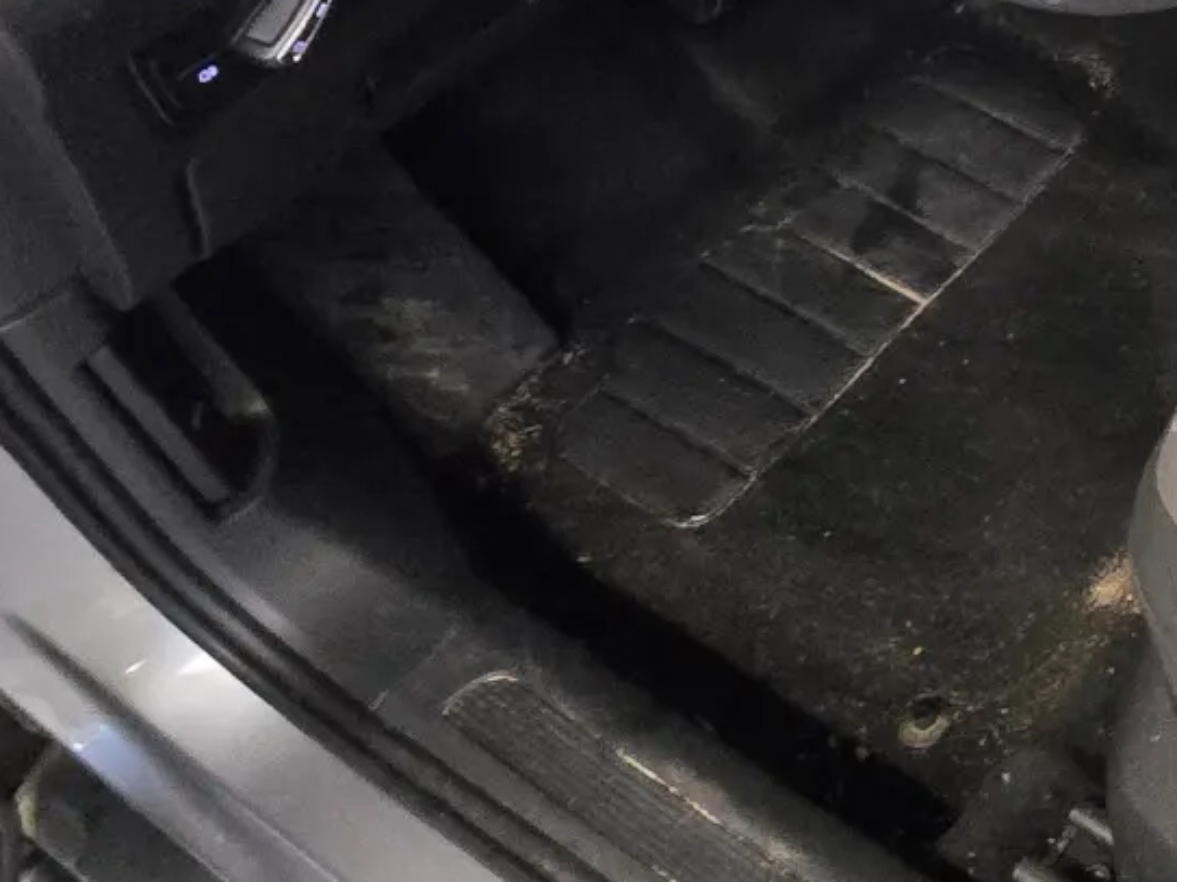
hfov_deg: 30.4
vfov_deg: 28.5
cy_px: -100
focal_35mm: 46
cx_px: 1608
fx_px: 1564
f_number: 2.2
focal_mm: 2.2
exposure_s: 1/50
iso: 1600
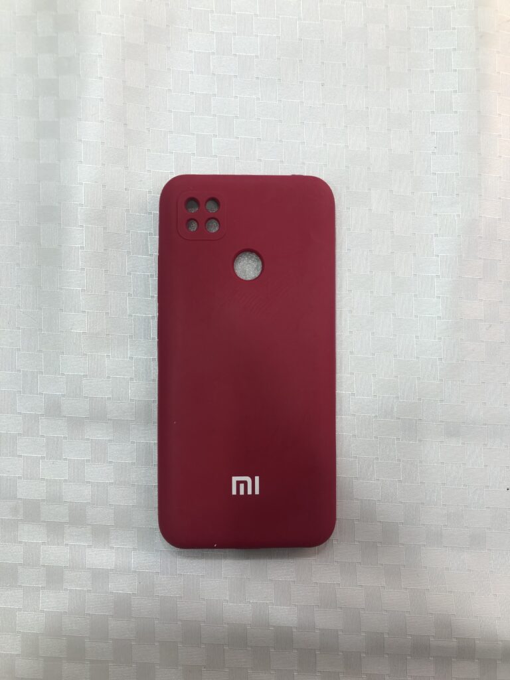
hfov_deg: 49.7
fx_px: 550
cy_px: 340
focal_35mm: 28
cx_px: 255
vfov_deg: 63.4
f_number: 1.8
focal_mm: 4
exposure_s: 1/100
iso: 25
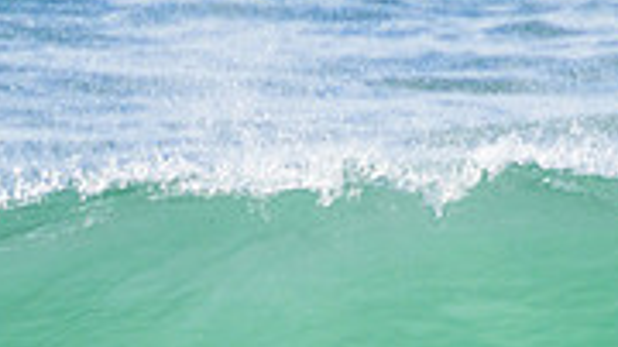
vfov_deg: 0.4
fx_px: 44153
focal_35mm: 2696
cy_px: 586
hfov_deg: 0.8
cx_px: 292
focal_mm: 800
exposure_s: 1/2000
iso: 1400
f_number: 11
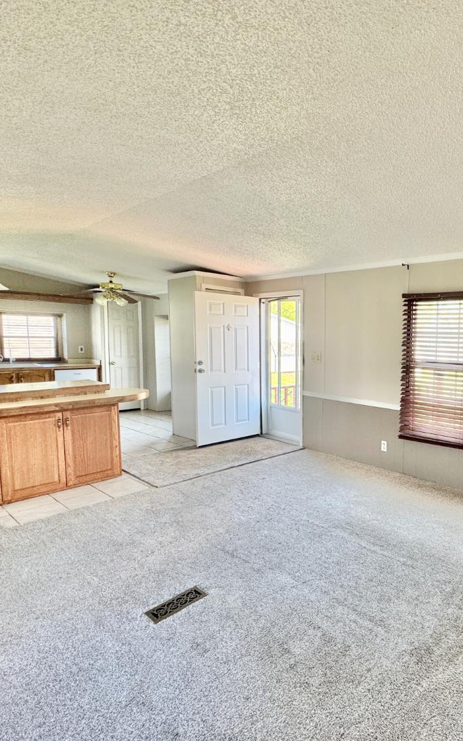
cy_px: 373
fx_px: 404
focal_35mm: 20
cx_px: 386
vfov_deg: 85.1
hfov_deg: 54.5
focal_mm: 2.22
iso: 125
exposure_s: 1/99
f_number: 2.2
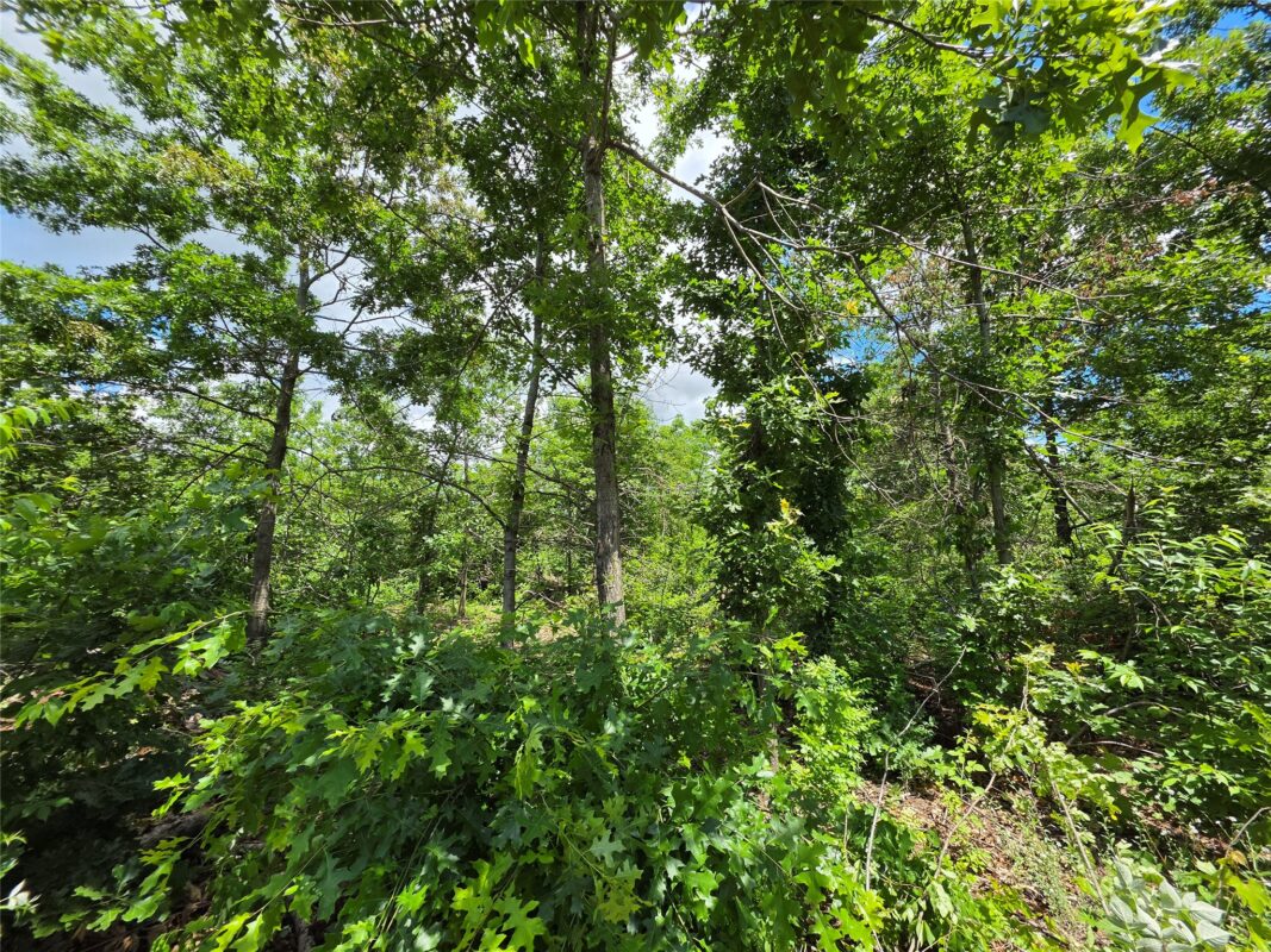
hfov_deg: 106.2
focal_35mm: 13
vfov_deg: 89.9
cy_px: 476
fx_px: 477
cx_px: 636
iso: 32
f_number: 1.9
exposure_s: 1/883
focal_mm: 2.2
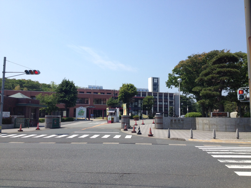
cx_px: 126
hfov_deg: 52.6
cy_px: 94
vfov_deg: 40.7
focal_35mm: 35
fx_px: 254
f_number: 2.4
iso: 64
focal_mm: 4.28
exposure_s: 1/1783
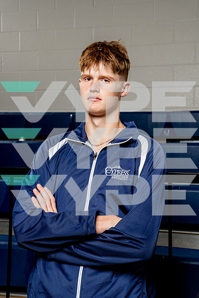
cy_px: 149
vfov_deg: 35.1
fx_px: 473
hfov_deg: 23.8
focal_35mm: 57
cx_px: 100
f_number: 8
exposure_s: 1/250
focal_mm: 57
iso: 320
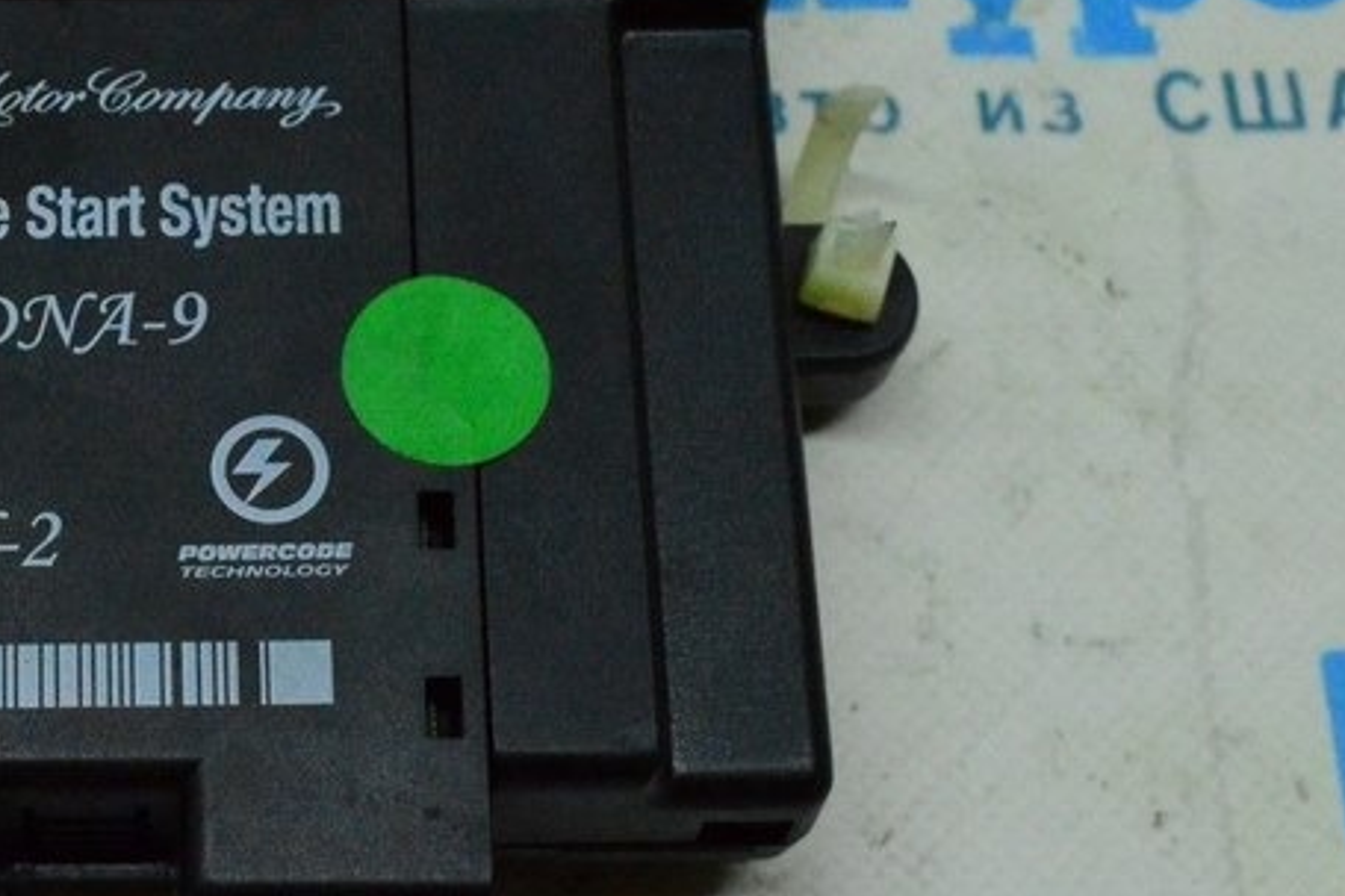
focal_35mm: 84
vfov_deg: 16.2
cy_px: 488
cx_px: 35
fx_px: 3143
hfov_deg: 23.3
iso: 6400
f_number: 6.3
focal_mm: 25
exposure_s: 1/800
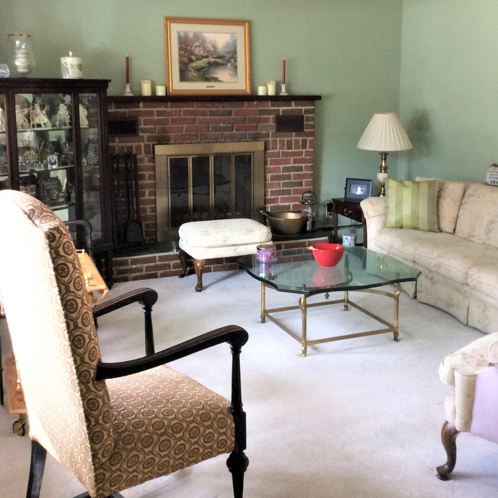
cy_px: 180
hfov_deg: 38.3
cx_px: 287
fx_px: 716
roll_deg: +0.9
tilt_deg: -8.1
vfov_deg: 38.0
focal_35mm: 44
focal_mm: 3.3
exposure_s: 1/24
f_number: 2.4
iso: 100
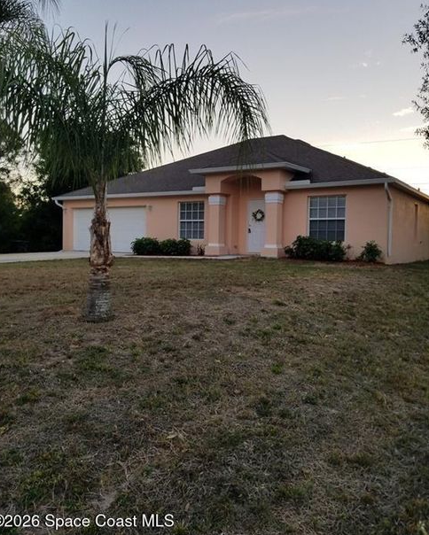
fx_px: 444
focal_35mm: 28
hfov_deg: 51.6
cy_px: 252
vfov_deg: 62.1
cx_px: 209
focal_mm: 4.25
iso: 50
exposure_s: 1/342
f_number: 1.7
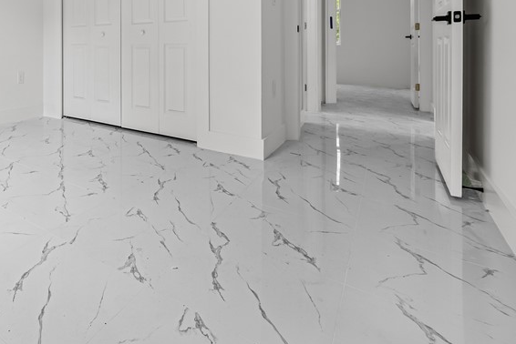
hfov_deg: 63.1
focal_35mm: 23
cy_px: 49
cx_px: 48
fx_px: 330
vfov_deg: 50.3
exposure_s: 1/4
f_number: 9
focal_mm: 12
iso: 200
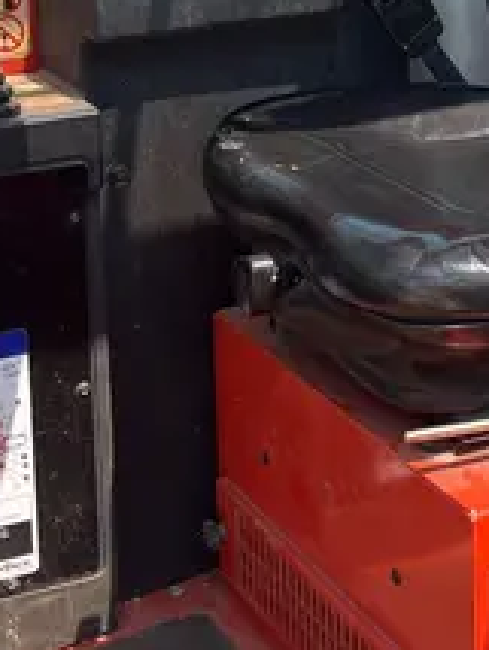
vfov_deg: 21.4
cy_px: 38
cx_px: 286
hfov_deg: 16.6
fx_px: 1673
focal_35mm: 89
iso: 50
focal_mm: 5.1
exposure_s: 1/1294
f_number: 1.6
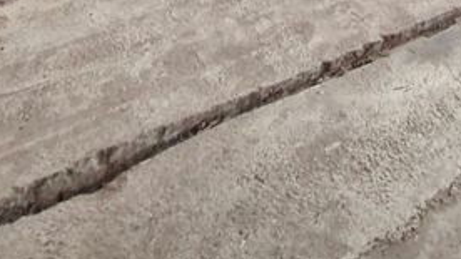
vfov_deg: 13.5
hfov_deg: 32.8
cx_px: 489
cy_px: -400
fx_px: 696
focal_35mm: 57
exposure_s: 1/33
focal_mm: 1.74
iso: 500
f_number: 2.2
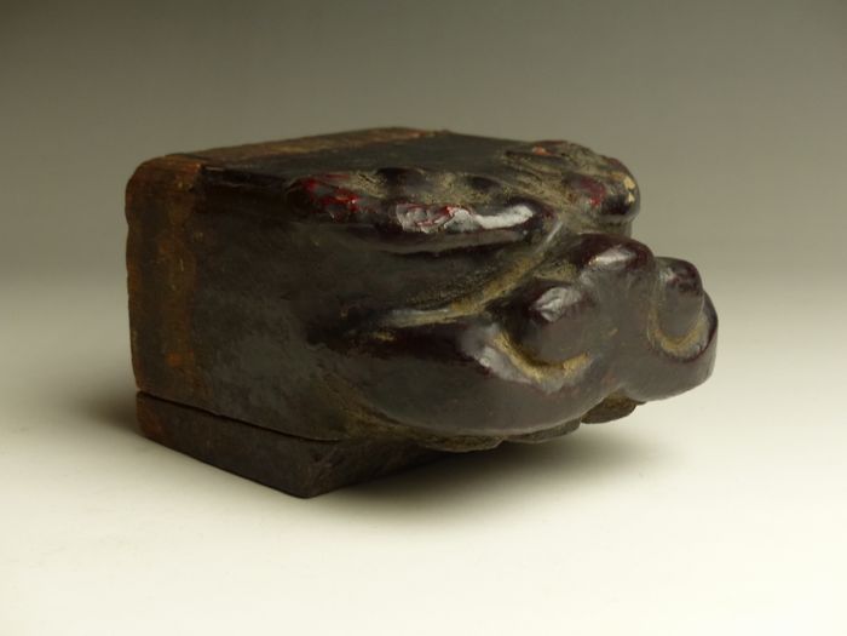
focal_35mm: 78
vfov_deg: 18.9
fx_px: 1909
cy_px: 318
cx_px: 424
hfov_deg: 25.0
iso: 200
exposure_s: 1/40
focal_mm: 14
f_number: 3.2
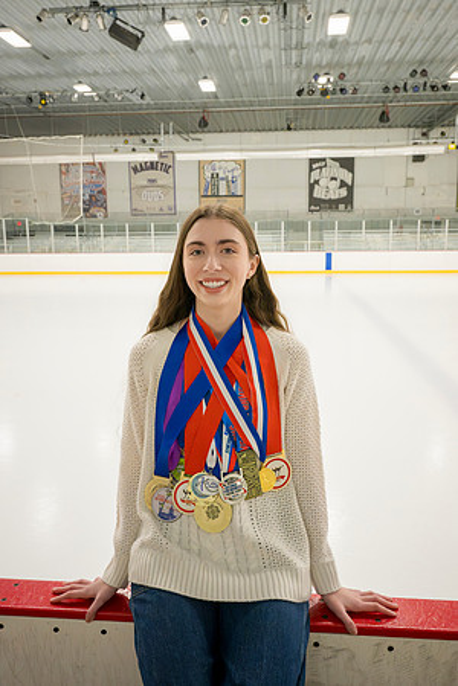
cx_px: 229
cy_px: 343
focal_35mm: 29
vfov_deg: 63.7
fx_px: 553
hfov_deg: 45.0
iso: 3200
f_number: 8
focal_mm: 29
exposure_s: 1/250
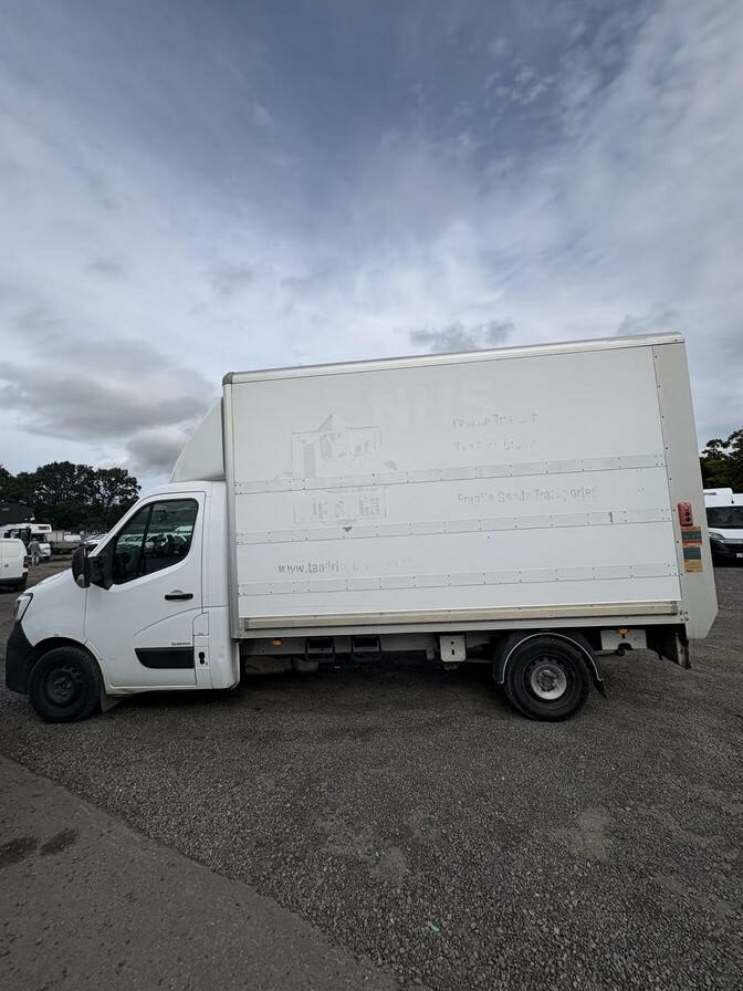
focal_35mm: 14
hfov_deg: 85.7
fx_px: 401
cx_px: 372
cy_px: 496
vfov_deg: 102.1
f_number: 2.2
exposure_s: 1/3717
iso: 50
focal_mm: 2.22
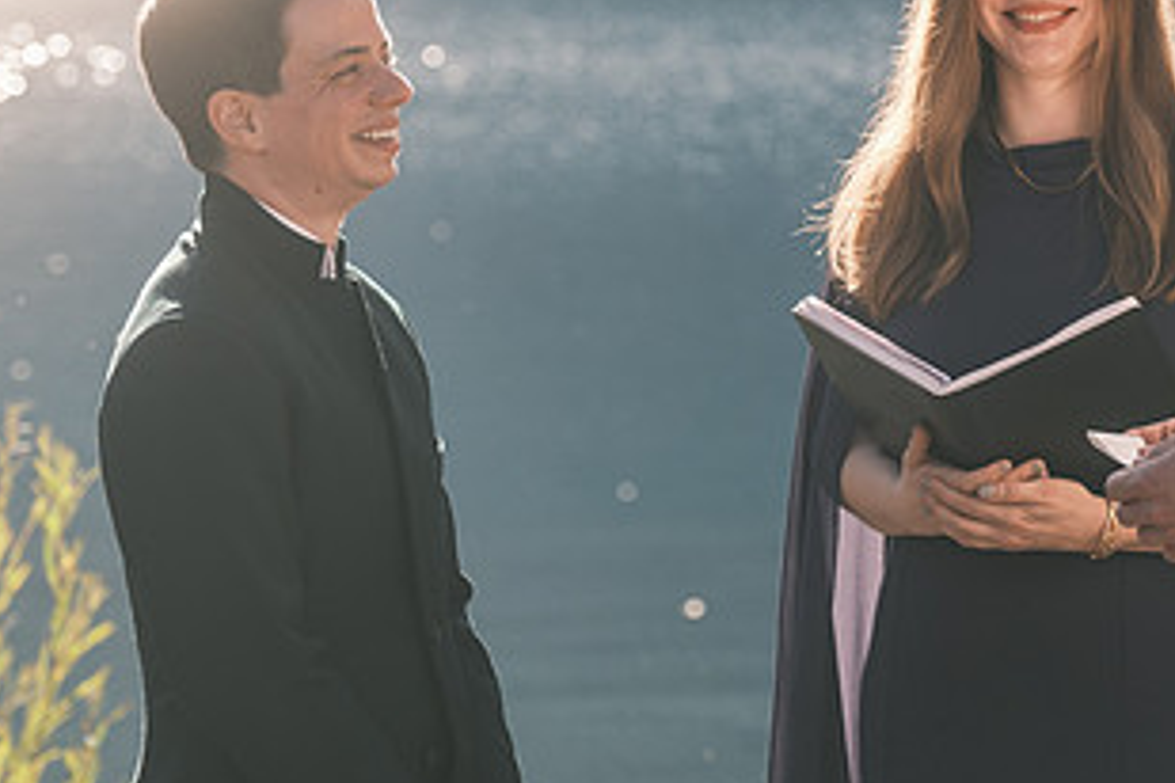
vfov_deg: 6.5
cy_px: 200
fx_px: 6854
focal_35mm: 210
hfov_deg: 9.8
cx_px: 924
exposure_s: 1/600
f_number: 3.6
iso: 200
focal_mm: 74.4
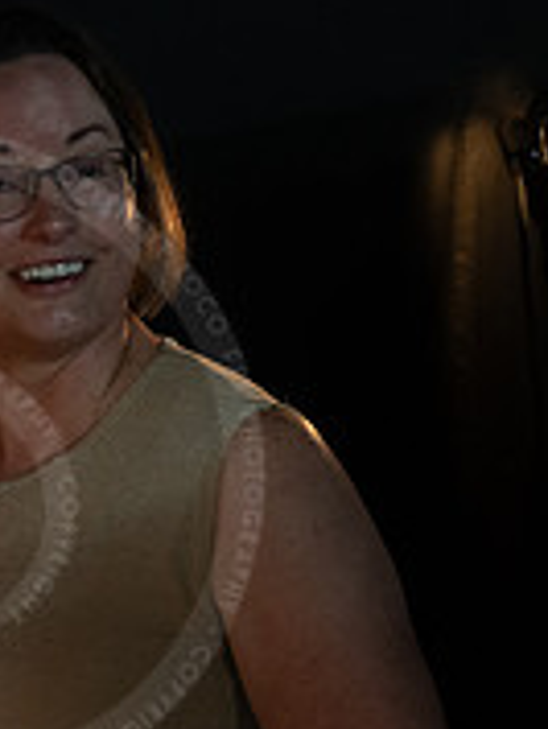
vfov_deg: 9.9
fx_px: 4174
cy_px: 618
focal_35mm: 198
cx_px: -21
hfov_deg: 7.5
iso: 2500
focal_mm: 81
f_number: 2.5
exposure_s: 1/200
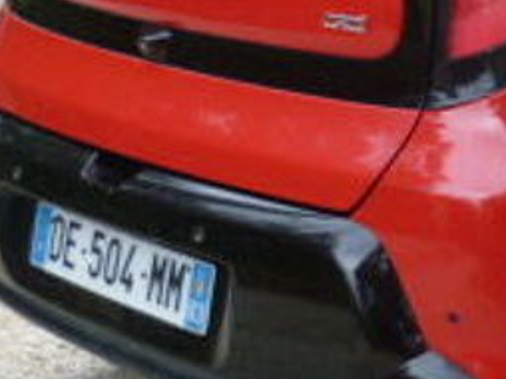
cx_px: 723
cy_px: 174
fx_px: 1840
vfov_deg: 11.7
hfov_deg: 14.7
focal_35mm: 126
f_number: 3
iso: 80
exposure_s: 1/80
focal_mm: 5.7
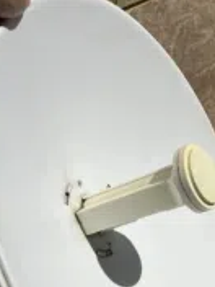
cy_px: 189
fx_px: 489
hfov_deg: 24.4
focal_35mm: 59
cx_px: 174
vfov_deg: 32.5
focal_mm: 5.1
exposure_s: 1/15152
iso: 50
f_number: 1.6
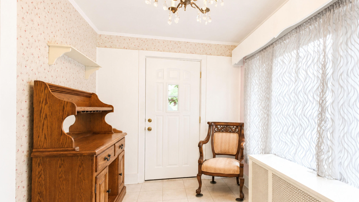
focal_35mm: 20
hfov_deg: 86.1
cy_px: 108
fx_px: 190
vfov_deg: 55.8
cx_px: 204
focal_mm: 10
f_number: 6.4
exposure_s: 1/50
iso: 2000
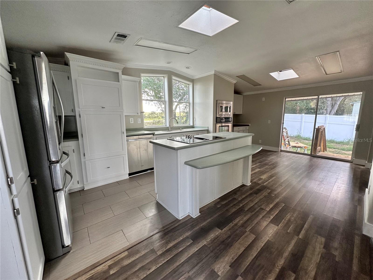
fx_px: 151
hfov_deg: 102.1
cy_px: 140
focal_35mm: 14
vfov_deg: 85.7
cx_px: 186
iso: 100
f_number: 2.2
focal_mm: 2.22
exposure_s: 1/99
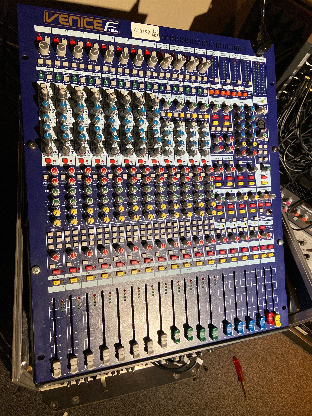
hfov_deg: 53.1
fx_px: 312
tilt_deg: -56.0
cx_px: 156
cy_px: 208
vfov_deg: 67.3
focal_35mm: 26
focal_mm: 4.25
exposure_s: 1/60
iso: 250
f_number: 1.8
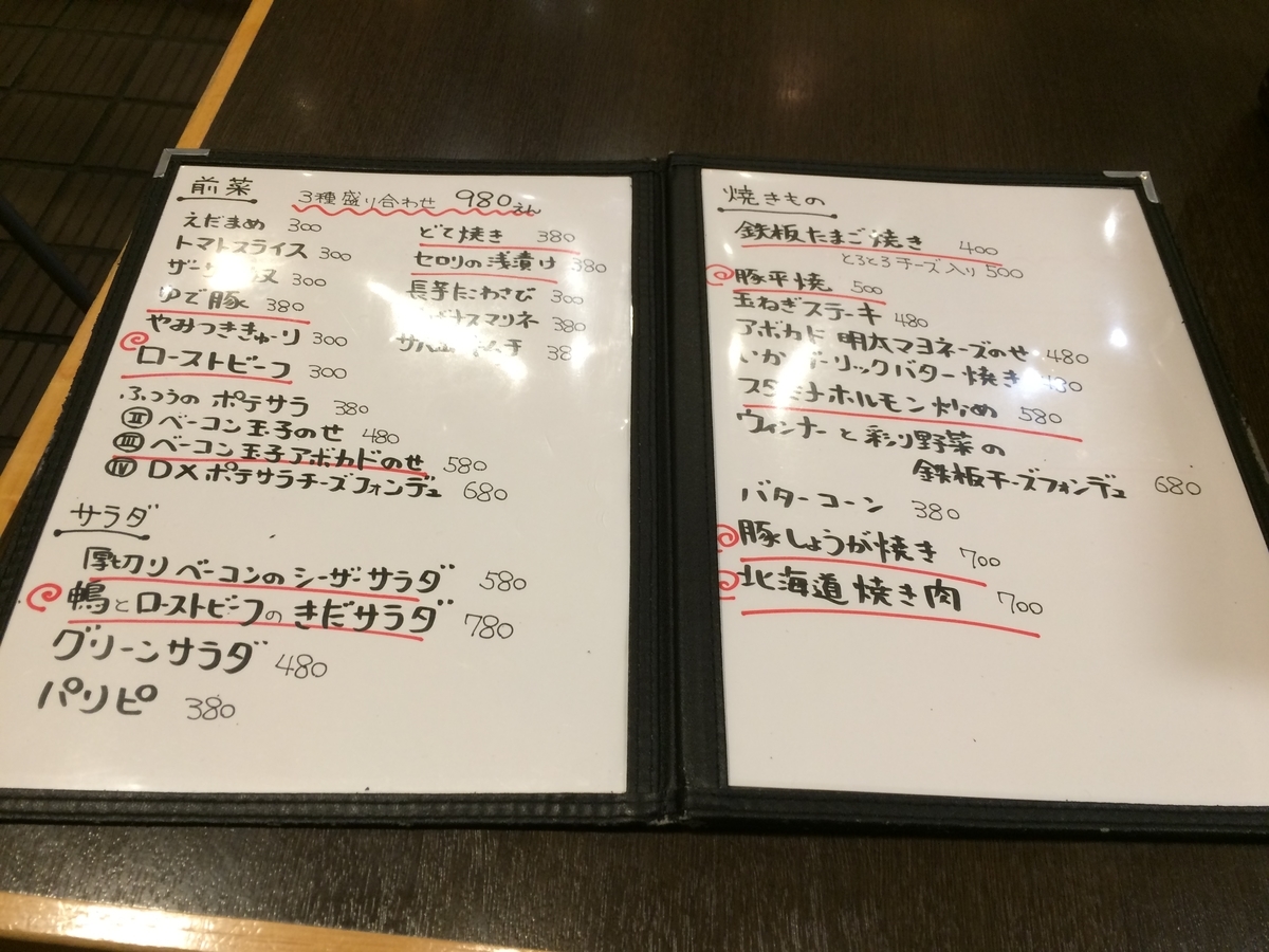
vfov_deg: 48.2
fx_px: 1063
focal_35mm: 29
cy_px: 476
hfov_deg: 61.7
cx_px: 634
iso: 80
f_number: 2.2
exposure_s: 1/30
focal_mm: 4.15
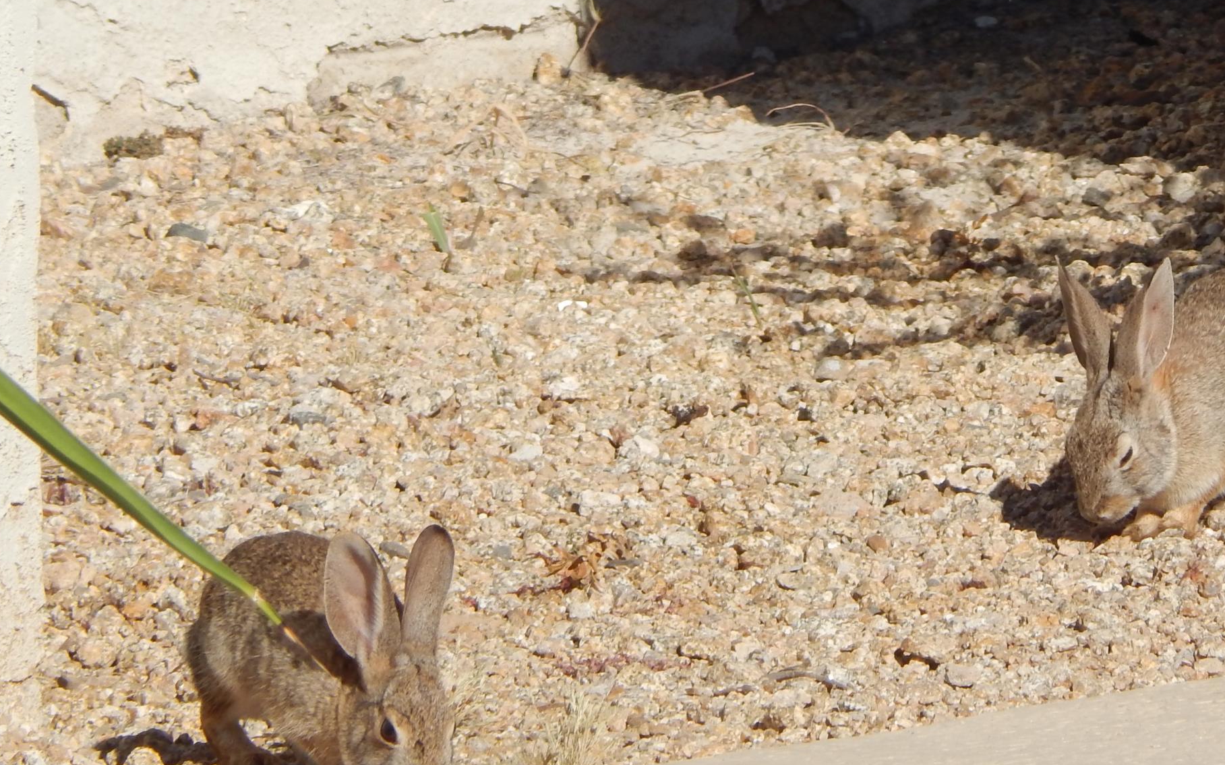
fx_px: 28807
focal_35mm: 863
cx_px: 861
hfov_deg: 2.4
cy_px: 263
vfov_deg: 1.5
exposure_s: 1/640
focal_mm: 88.6
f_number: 5.8
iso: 125
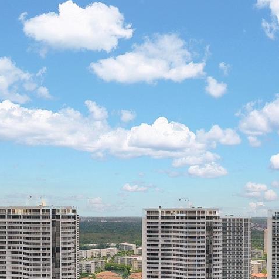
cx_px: 168
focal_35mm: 80
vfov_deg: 21.3
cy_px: 237
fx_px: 729
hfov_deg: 21.6
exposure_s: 1/120
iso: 200
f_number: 4
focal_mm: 10.26
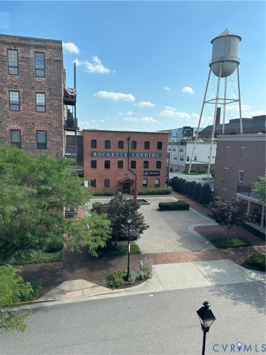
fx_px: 246
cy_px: 178
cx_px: 133
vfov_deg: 71.6
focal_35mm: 24
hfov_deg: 56.8
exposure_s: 1/2410
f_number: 1.78
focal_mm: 6.86
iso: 80
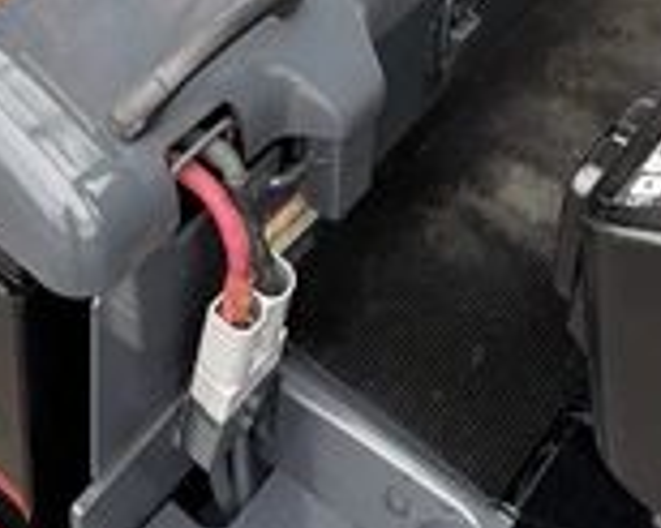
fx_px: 1290
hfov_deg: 28.2
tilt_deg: -26.8
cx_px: 137
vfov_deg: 20.0
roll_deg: -3.4
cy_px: -262
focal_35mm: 66
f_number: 1.6
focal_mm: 5.96
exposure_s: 1/189
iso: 40
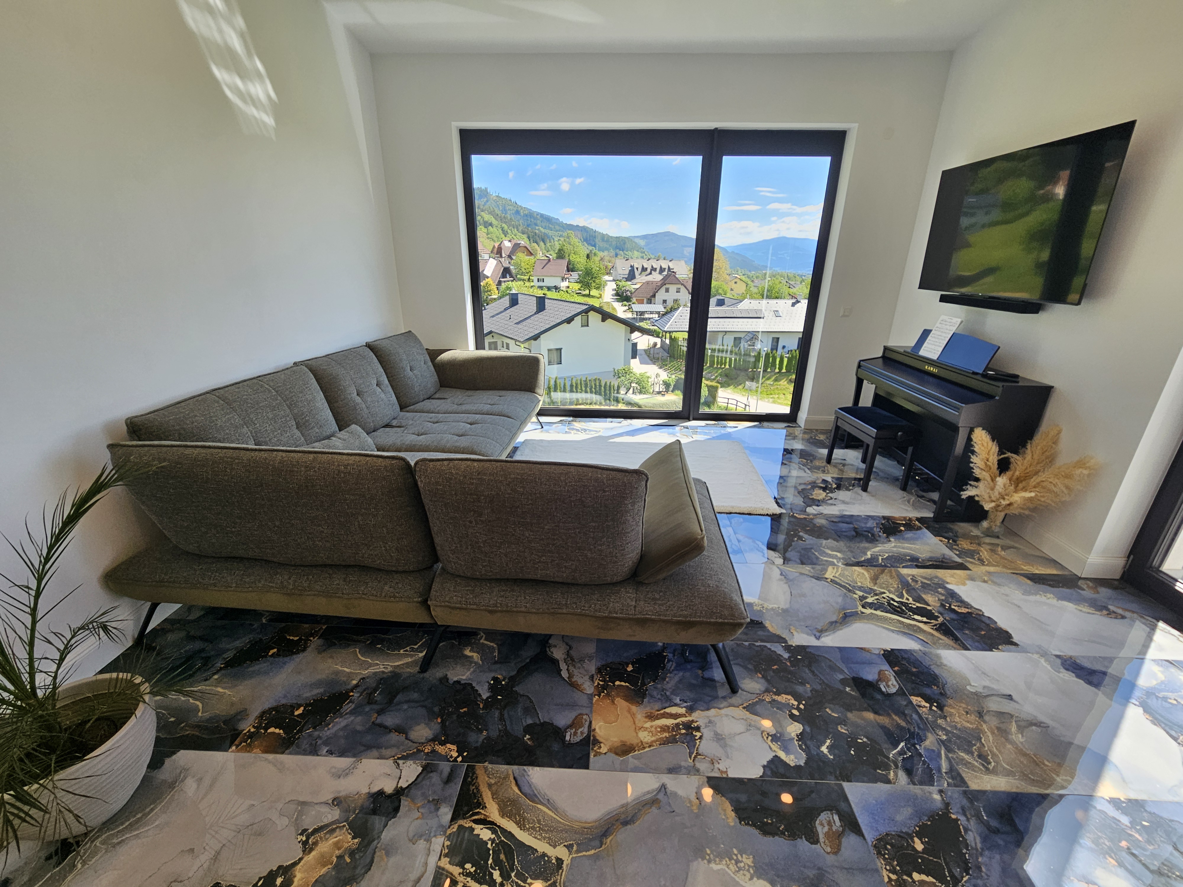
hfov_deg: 106.2
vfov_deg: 89.9
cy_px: 444
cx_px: 592
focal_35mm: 13
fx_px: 444
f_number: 2.2
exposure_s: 1/359
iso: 50
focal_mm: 2.2
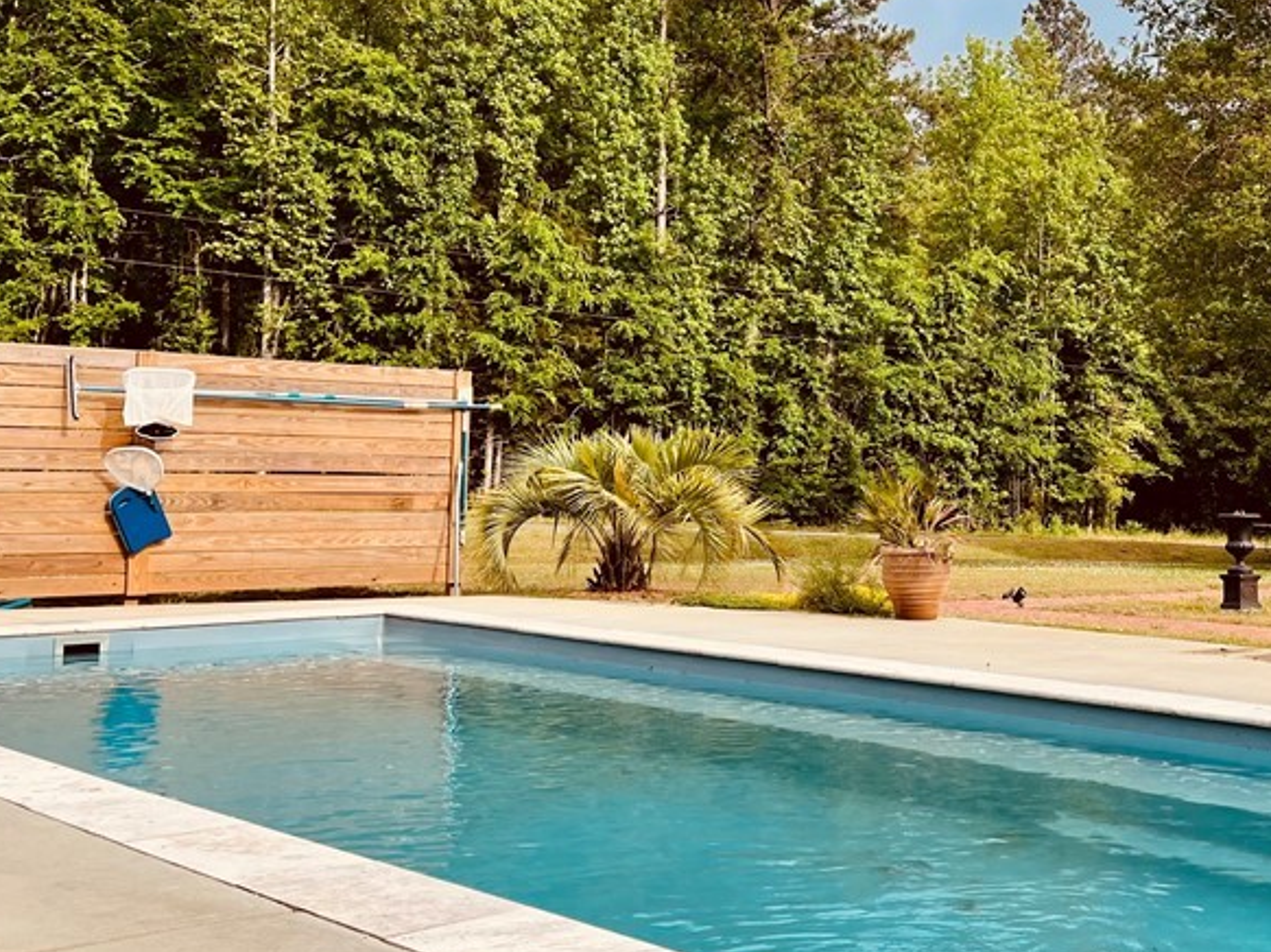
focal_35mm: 44
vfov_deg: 32.8
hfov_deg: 40.8
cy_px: 386
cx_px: 1053
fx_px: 1615
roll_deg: -0.8
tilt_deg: +2.6
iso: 32
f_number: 1.6
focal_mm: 5.1
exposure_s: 1/1279
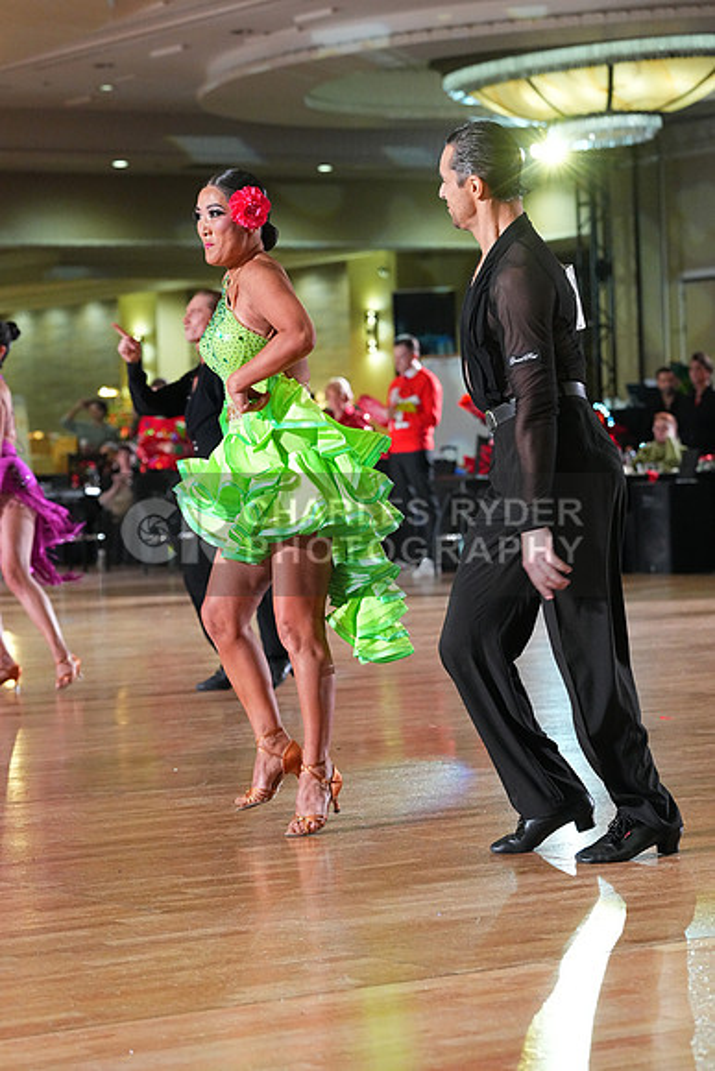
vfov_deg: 20.4
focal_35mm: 100
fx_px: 2977
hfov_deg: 13.7
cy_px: 536
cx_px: 358
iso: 8000
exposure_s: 1/400
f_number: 5
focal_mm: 100
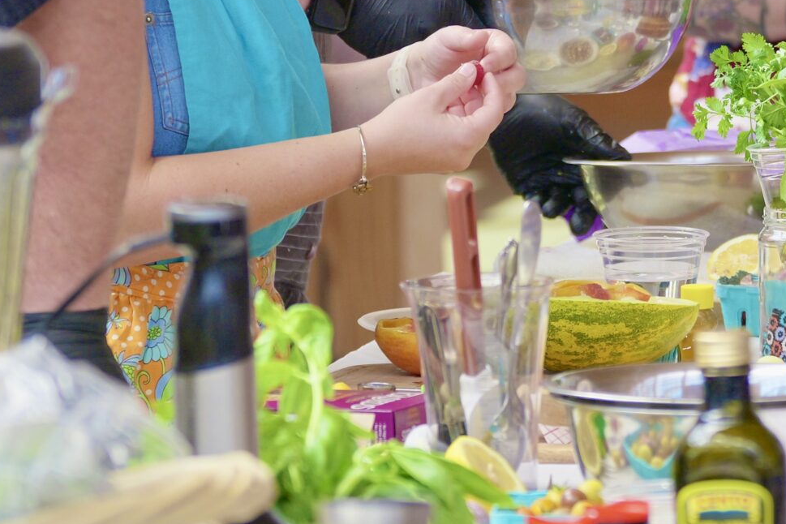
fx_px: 6921
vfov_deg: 4.3
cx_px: 964
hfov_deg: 6.5
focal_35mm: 317
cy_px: -118
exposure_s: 1/1000
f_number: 4
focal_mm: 120
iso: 640
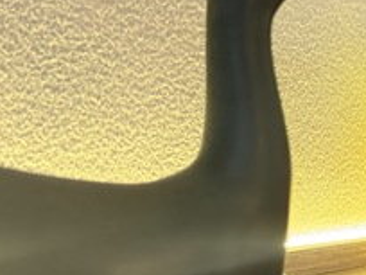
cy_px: 120
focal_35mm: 72
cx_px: 347
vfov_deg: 20.4
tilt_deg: +3.0
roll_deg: +0.2
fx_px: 761
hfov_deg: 25.9
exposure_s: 1/25
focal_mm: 6.76
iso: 1000
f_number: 1.78
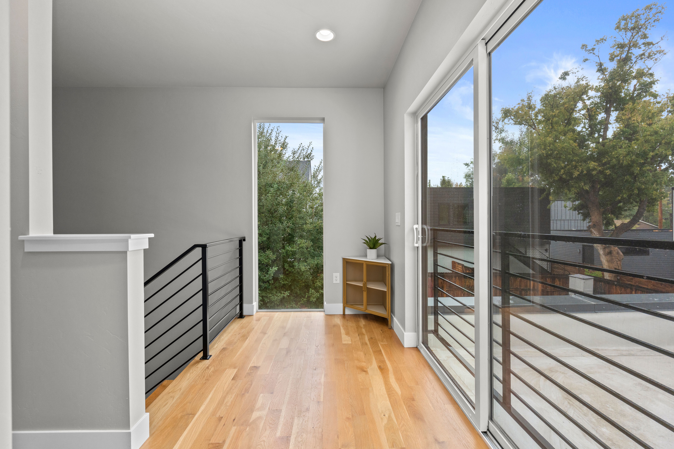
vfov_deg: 73.7
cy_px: 224
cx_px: 337
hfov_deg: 96.7
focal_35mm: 16
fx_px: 300
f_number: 7.1
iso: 640
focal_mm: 16
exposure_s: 1/20
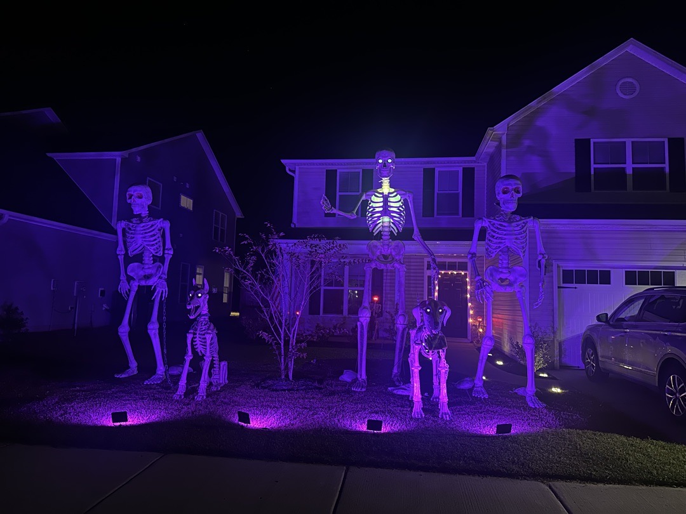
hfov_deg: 71.6
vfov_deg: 56.8
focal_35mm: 24
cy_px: 257
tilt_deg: +4.3
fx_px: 476
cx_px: 343
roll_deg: -1.6
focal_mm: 6.86
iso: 2000
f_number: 1.78
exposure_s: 1/21
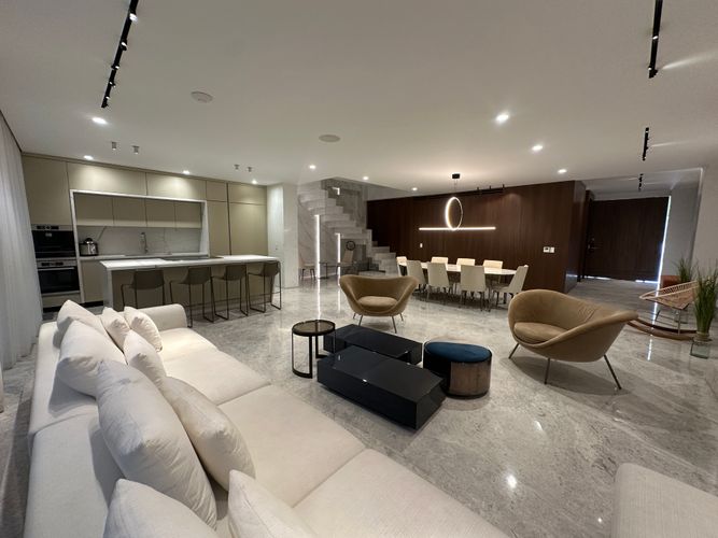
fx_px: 290
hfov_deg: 102.1
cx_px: 359
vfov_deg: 85.7
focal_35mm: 14
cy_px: 269
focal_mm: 2.22
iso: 160
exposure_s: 1/60
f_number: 2.2
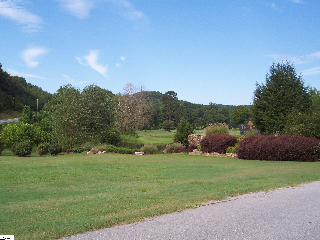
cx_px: 160
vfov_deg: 37.7
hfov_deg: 49.0
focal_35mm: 38
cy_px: 120
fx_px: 351
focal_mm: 8
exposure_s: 1/500
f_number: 4.8
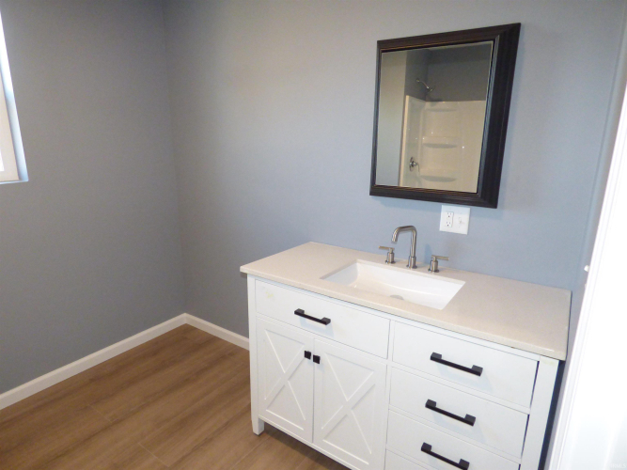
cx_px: 314
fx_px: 362
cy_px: 235
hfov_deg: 81.8
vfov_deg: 66.0
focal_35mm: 20
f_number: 2.8
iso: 800
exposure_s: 1/60
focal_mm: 3.58
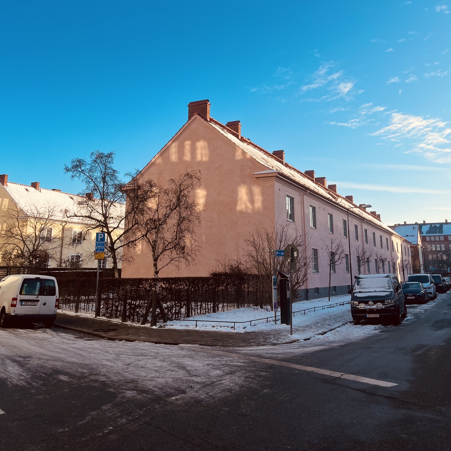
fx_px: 472
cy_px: 144
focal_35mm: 32
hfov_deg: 51.1
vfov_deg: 50.0
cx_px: 233
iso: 50
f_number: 1.6
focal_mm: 5.1
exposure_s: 1/1957
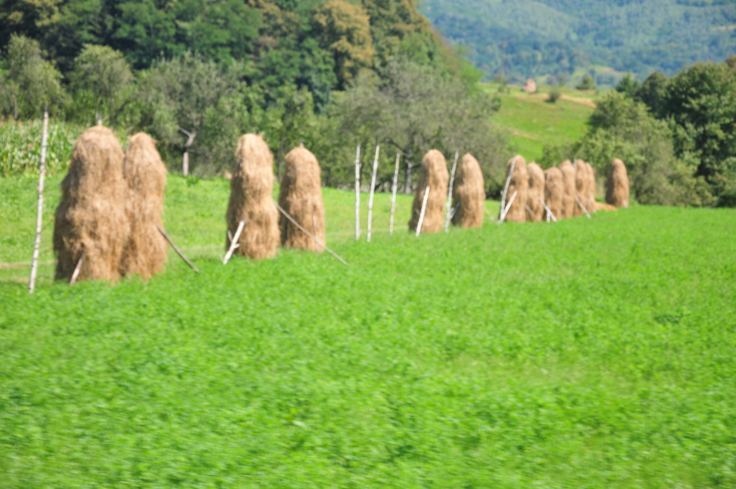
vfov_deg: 13.8
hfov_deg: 20.6
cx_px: 368
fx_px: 2021
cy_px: 244
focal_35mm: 99
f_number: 5.3
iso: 200
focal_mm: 66
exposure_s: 1/400
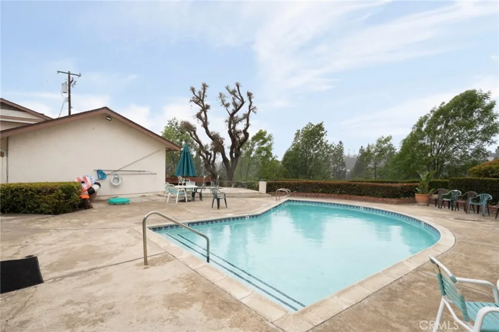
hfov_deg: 86.9
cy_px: 166
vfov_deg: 64.5
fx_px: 263
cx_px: 250
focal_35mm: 19
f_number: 7.1
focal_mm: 19
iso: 500
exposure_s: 1/400
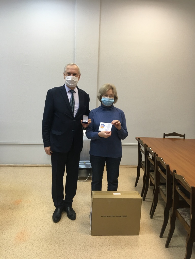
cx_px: 98
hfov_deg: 48.2
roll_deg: -2.2
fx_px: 218
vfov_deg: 61.7
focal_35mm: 29
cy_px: 130
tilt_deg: -10.4
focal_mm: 4.15
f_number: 2.2
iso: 125
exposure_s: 1/33
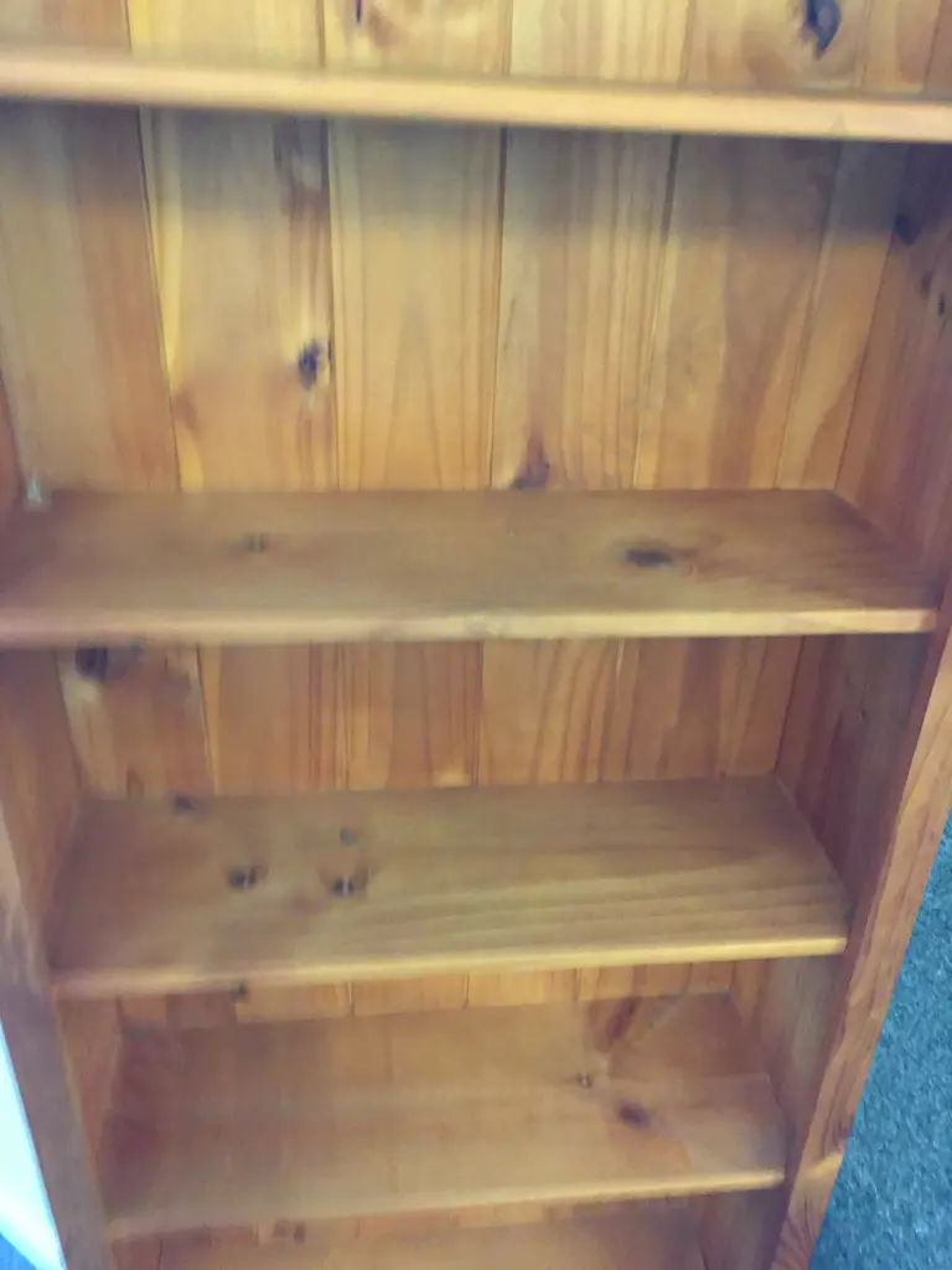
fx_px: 1063
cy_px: 635
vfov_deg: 61.7
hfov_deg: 48.2
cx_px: 476
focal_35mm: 29
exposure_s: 1/10
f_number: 2.2
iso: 80
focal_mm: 4.15
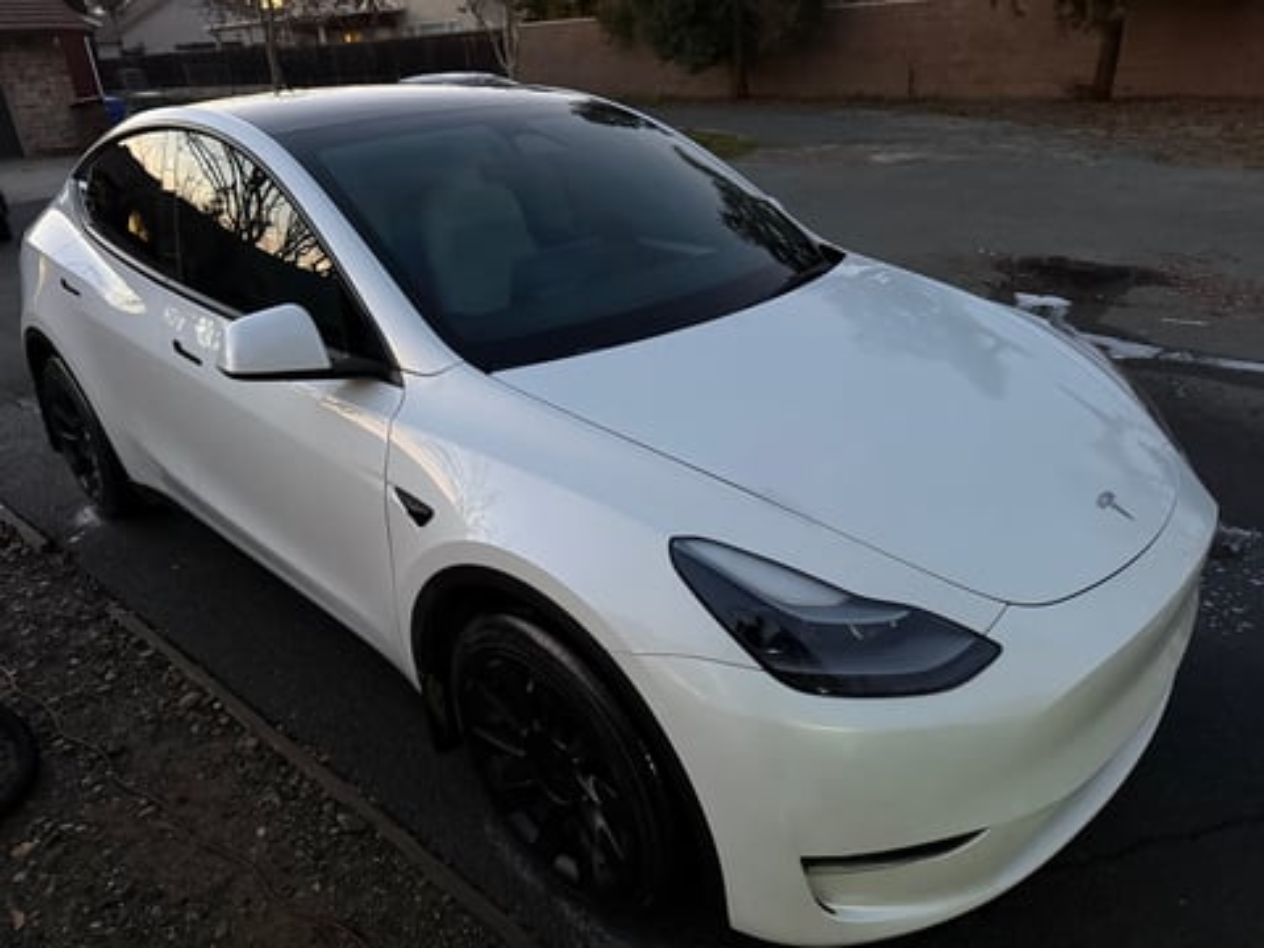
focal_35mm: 24
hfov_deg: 71.6
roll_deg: +3.9
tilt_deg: -25.4
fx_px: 876
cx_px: 632
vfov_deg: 56.8
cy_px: 474
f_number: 1.78
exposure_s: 1/35
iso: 1000
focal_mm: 6.76
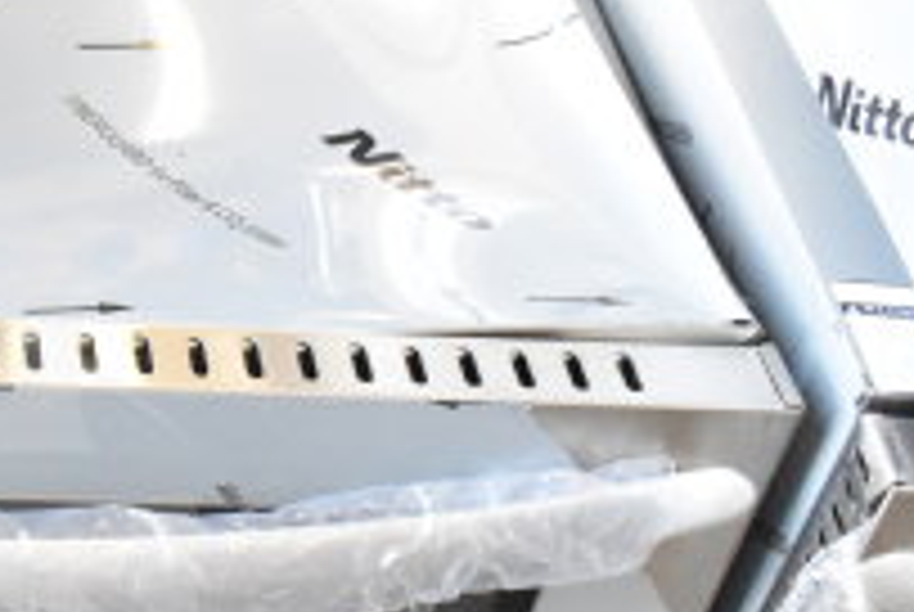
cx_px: -311
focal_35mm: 90
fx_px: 2288
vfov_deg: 15.2
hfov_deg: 20.4
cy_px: 353
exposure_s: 1/200
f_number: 7.1
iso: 6400
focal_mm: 20
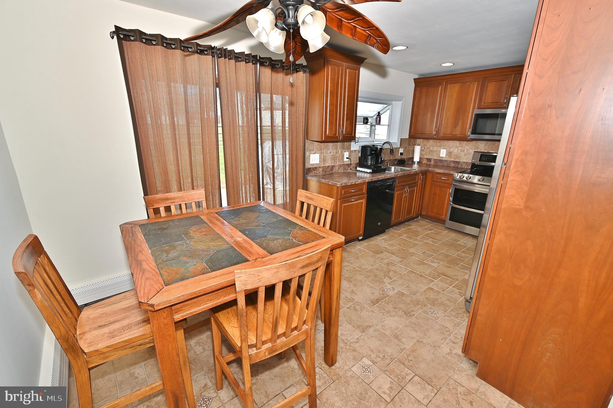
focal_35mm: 15
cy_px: 204
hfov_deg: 100.4
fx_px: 255
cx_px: 306
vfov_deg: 77.3
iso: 64
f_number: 4.5
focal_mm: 10
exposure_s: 1/60
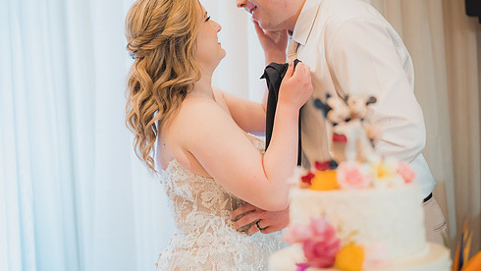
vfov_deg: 19.4
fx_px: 791
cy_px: 91
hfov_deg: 33.8
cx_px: 247
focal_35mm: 62
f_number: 1.4
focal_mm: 50
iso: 1250
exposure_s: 1/500
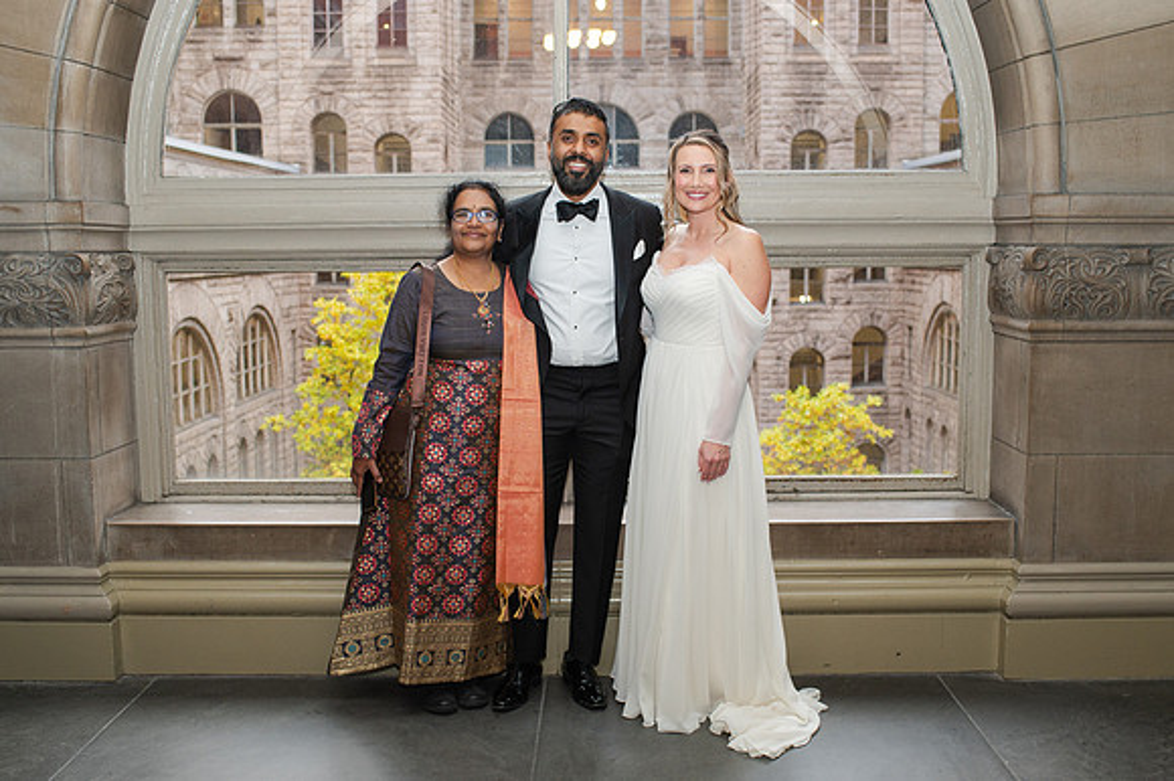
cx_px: 598
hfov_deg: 48.5
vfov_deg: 33.4
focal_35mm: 40
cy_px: 406
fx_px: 1304
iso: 1000
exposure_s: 1/200
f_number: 3.5
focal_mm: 35
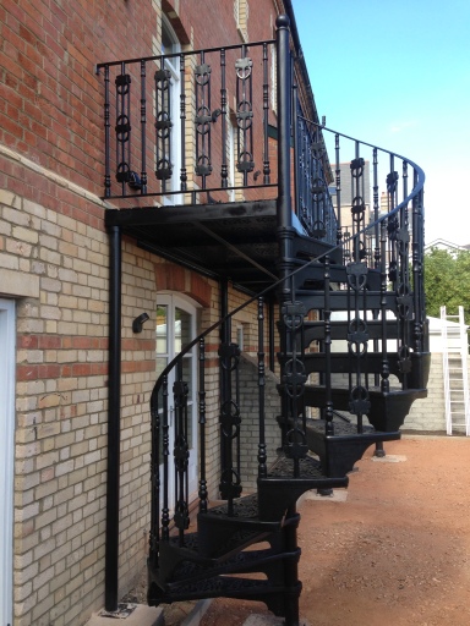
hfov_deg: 42.9
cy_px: 313
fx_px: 597
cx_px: 235
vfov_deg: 55.4
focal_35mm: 33
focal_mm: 4.13
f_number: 2.4
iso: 50
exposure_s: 1/323
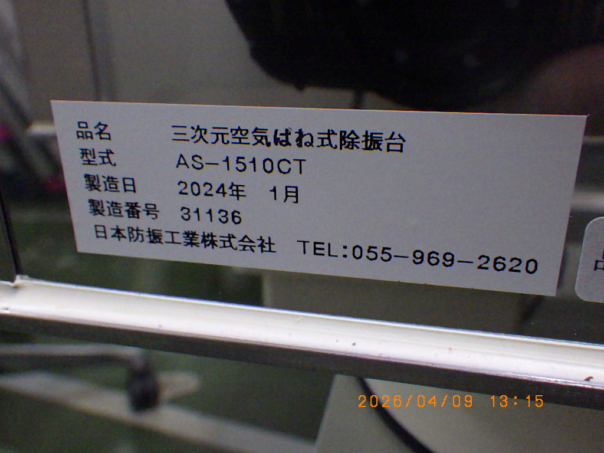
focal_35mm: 34
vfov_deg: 41.8
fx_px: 593
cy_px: 226
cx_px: 302
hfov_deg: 54.0
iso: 800
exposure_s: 1/50
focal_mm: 6.1
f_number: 3.8
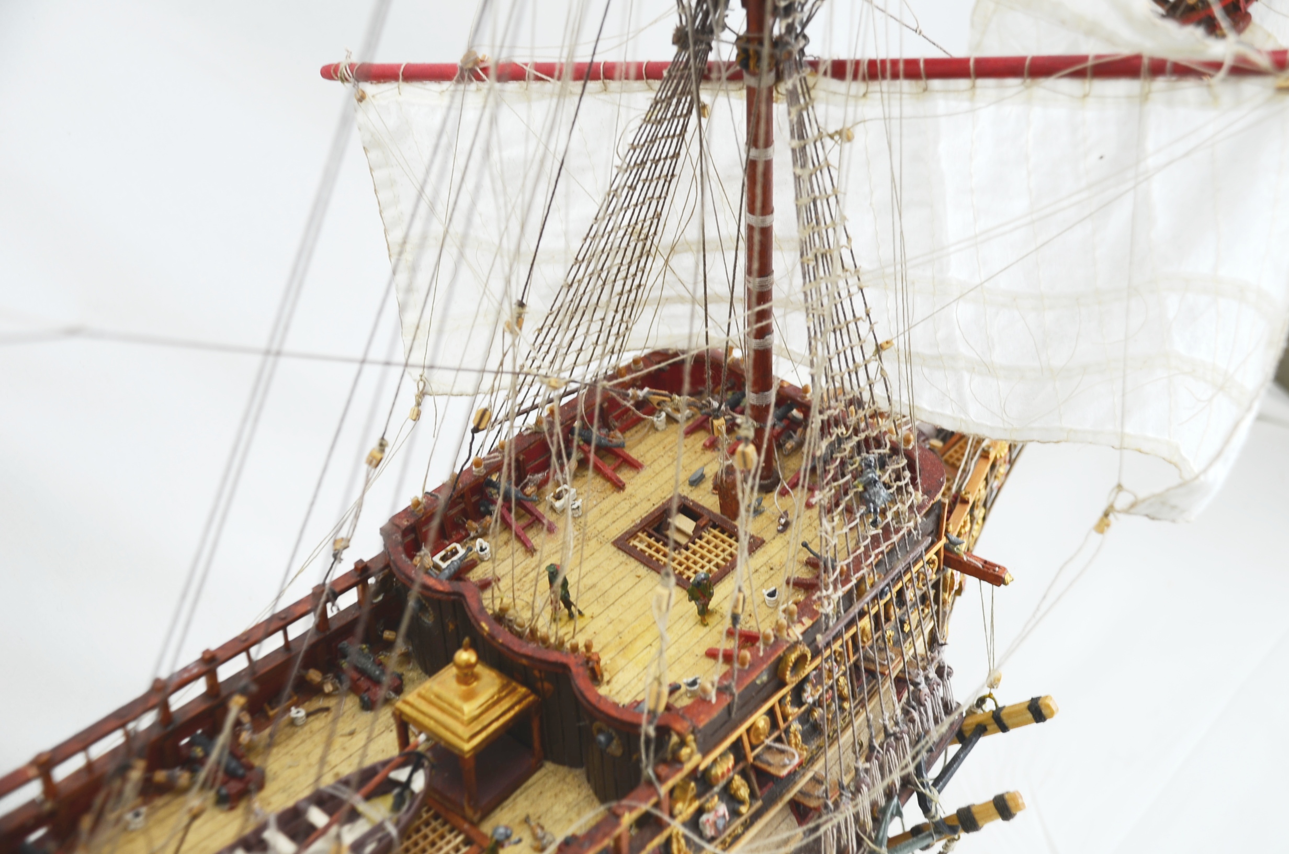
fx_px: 1715
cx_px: 644
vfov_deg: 28.0
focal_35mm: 48
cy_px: 427
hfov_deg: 41.2
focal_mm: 32
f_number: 4.2
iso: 100
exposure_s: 1/30
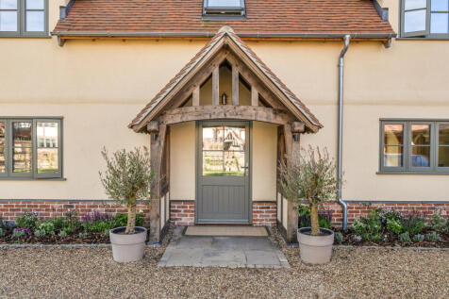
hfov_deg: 67.4
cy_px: 150
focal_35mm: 27
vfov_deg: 47.9
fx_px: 337
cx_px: 224
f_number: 8
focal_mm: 18
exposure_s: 1/250
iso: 400
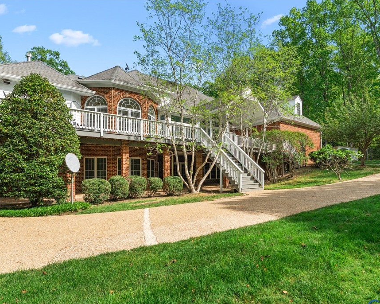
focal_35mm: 20
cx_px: 224
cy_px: 159
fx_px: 220
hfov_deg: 80.8
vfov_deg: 69.1
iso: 1000
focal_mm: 16.5
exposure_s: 1/1250
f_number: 8
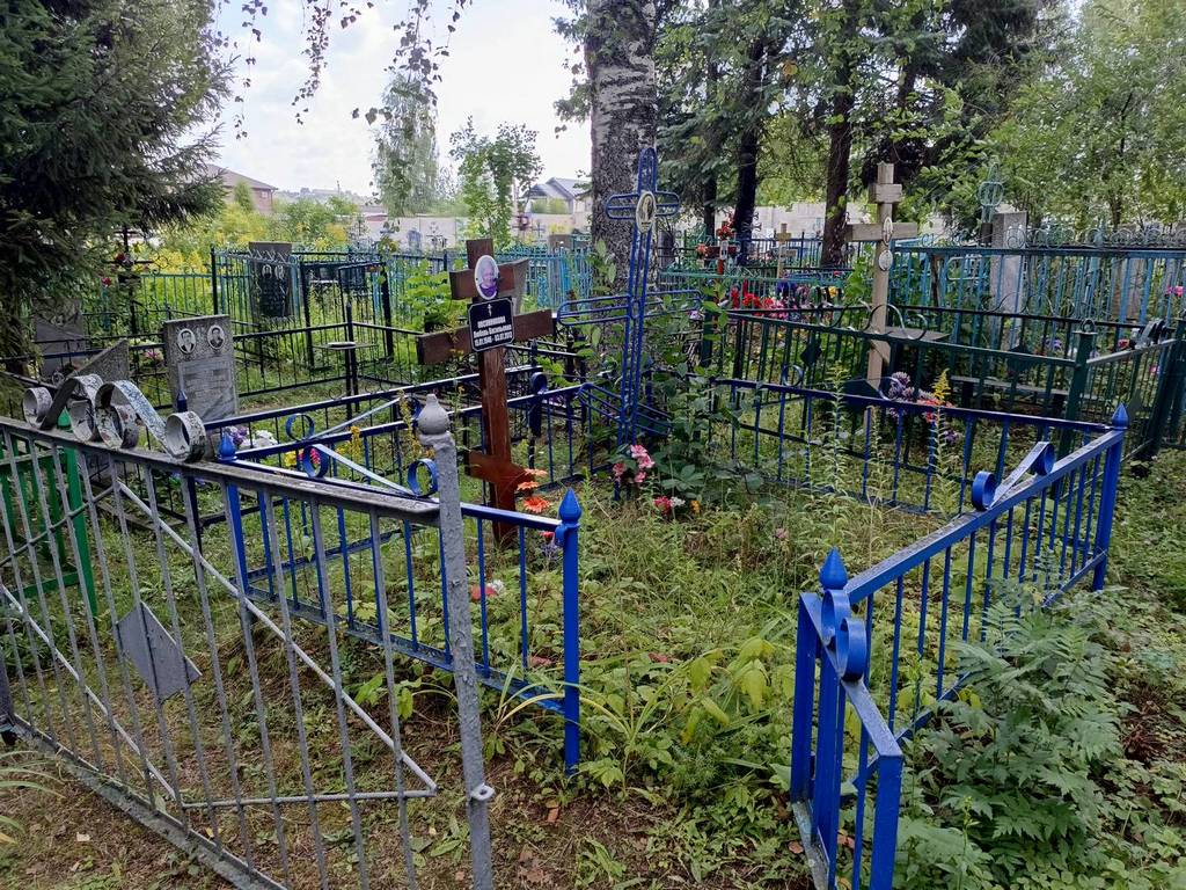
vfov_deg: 54.9
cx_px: 593
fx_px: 857
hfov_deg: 69.4
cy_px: 445
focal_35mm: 25
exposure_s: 1/100
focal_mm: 4.76
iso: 142
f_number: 1.69
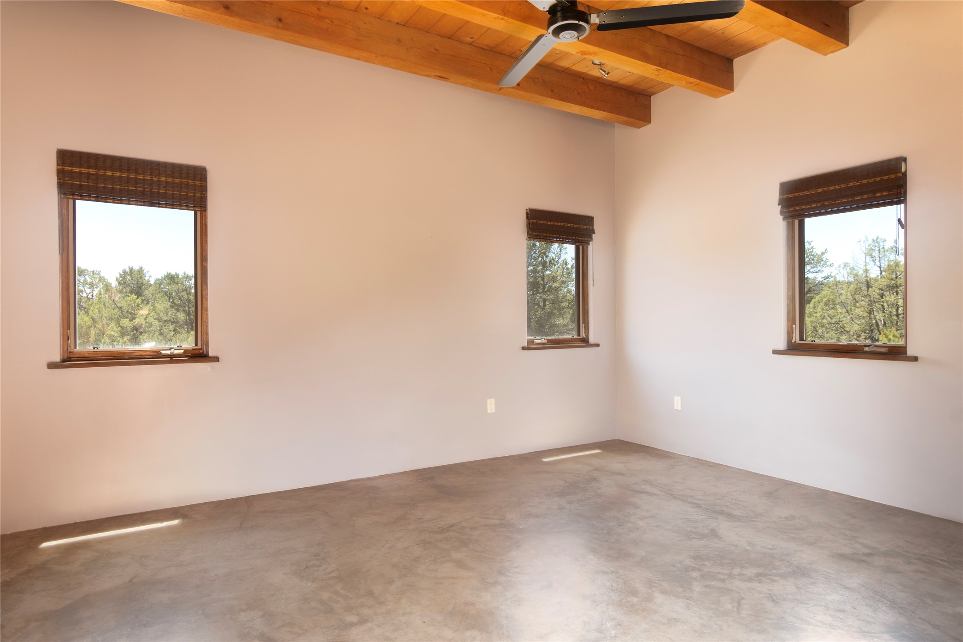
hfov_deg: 86.9
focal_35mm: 19
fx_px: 508
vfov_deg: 64.6
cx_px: 482
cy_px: 321
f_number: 7.1
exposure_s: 1/200
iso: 400
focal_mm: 13
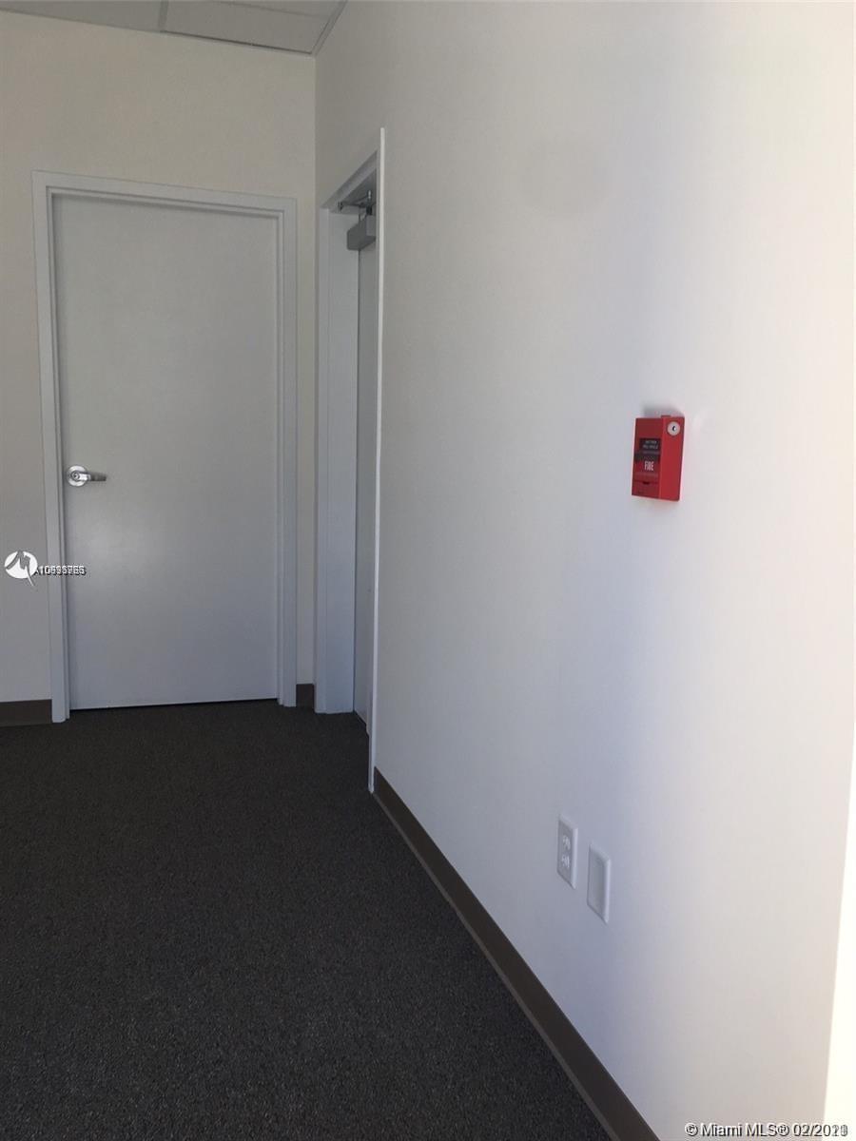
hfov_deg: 48.2
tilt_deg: -4.1
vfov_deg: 61.7
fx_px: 956
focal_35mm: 29
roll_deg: -1.3
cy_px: 570
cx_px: 428
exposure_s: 1/120
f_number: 2.2
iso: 25
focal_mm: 4.15
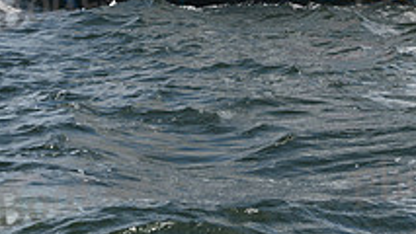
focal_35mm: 200
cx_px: 250
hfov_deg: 10.8
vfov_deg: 6.0
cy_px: -114
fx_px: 2207
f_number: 10
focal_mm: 70
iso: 320
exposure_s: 1/1000
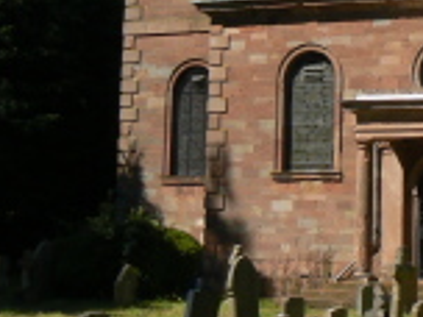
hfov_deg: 15.3
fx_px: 1479
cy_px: -70
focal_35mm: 121
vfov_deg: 12.0
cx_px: 601
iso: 80
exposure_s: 1/500
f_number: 6.3
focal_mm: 6
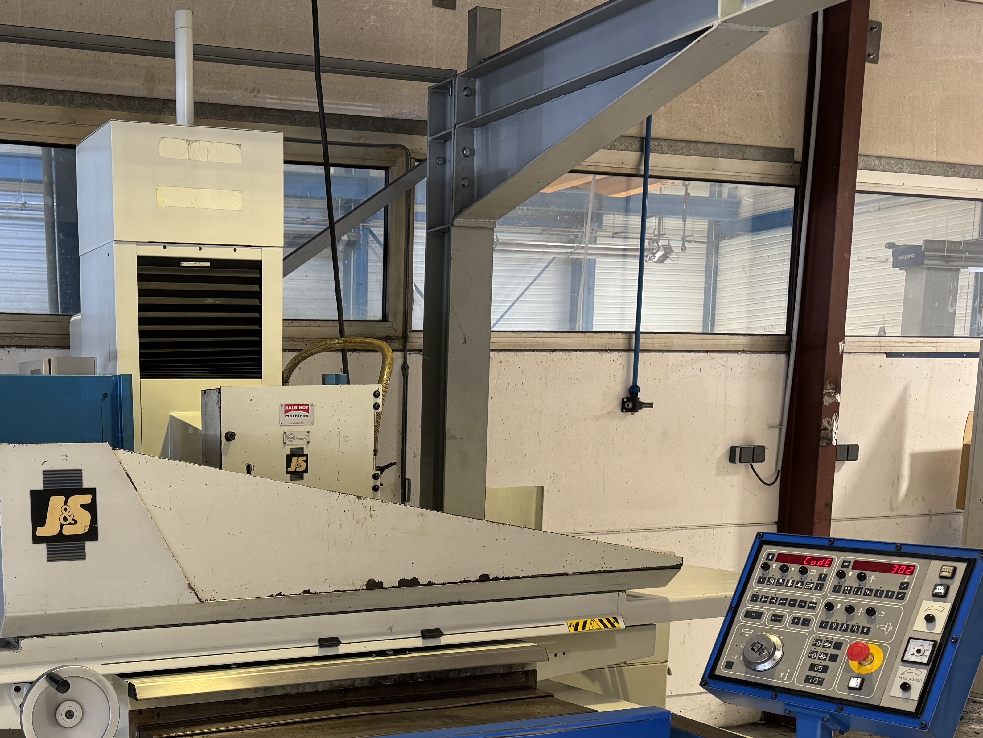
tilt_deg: -9.2
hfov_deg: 41.8
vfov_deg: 32.2
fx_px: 1221
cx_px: 187
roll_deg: +1.1
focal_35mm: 43
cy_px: 641
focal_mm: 6.76
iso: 200
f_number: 1.78
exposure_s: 1/100
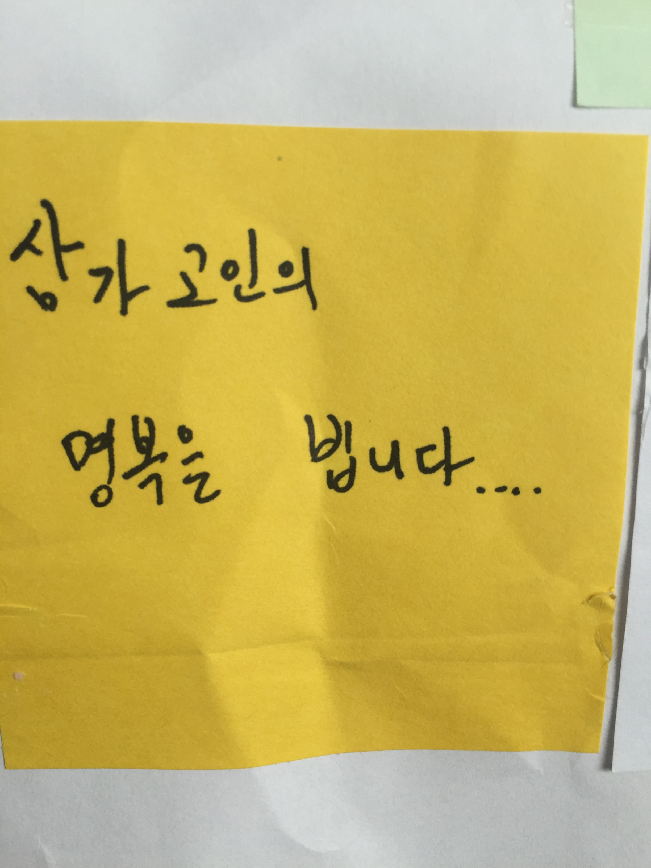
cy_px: 434
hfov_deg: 48.2
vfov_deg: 61.7
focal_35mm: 29
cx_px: 326
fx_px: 727
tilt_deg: -66.1
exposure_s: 1/120
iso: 32
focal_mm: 4.15
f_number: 2.2
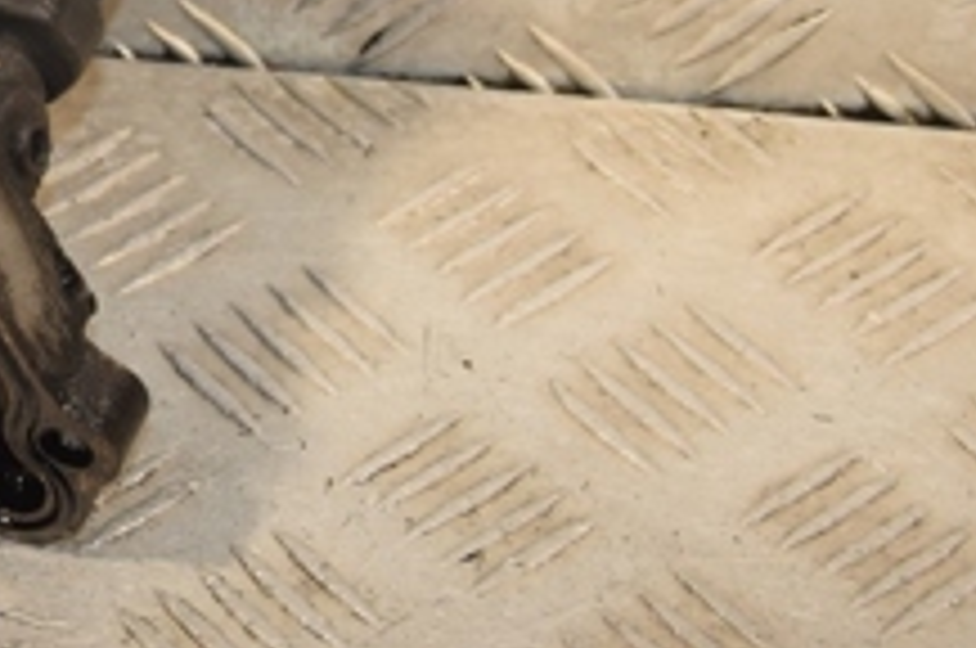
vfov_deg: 6.8
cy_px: -306
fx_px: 5400
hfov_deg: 10.2
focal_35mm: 199
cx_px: -112
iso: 800
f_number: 5.6
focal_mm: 45
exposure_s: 1/200
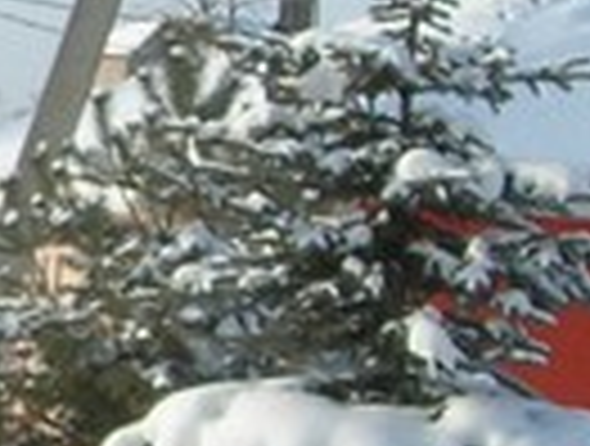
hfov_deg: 6.3
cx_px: -874
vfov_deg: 5.0
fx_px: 5059
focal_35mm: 296
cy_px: 410
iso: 64
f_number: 4.8
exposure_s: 1/392
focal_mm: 7.8
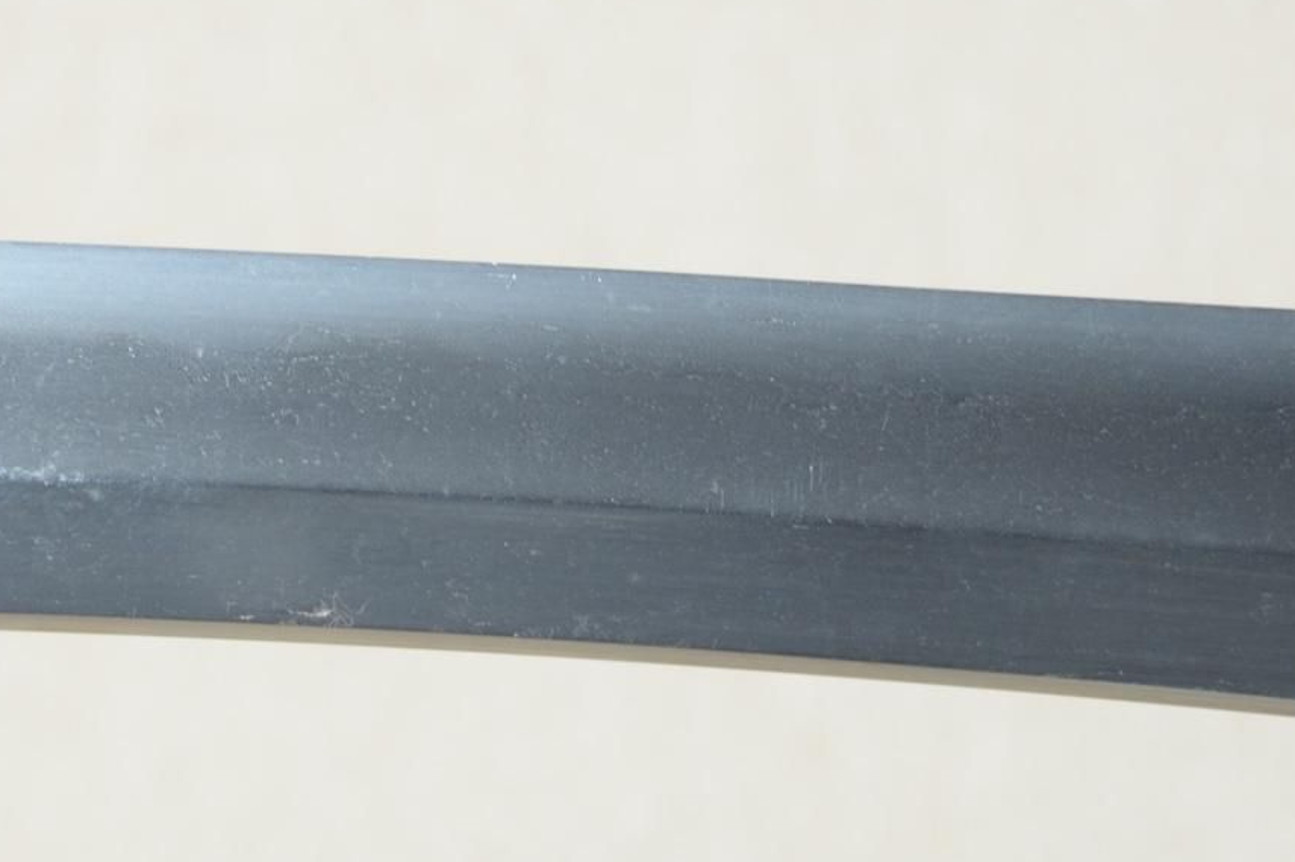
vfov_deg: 5.3
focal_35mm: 258
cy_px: 323
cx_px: 438
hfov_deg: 8.0
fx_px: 9269
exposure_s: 1/1.6
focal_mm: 105
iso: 400
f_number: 11
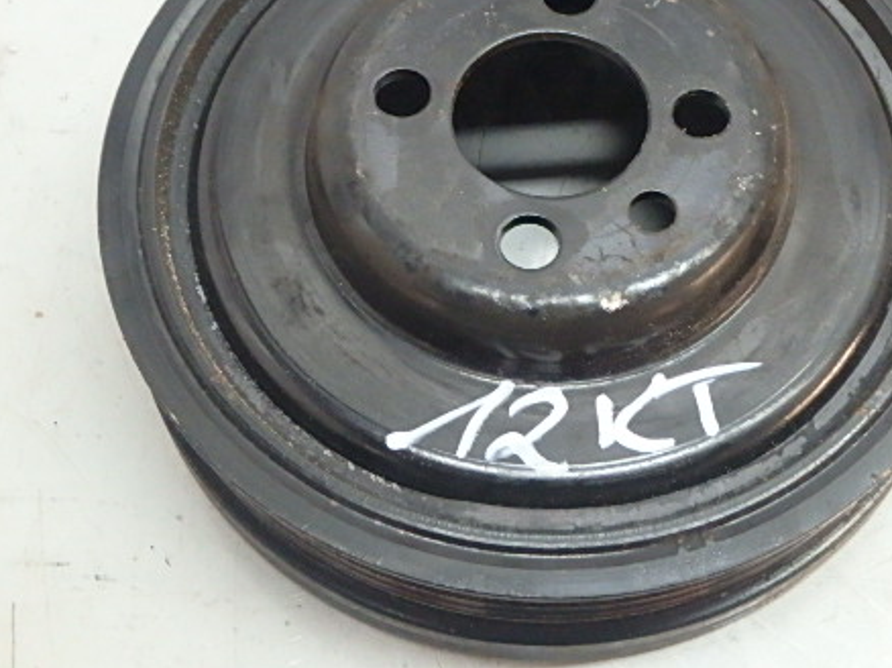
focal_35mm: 57
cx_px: 513
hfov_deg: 33.7
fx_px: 1468
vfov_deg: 25.6
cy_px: 253
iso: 1000
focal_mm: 6.9
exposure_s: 1/40
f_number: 5.1
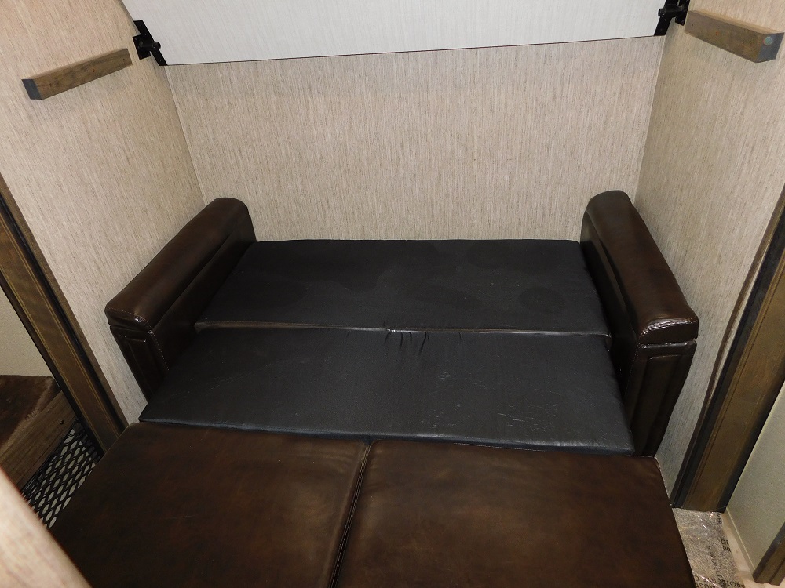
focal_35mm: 23
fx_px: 522
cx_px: 392
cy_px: 294
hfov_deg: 73.9
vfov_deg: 58.9
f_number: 3
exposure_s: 1/30
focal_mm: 4
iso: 200
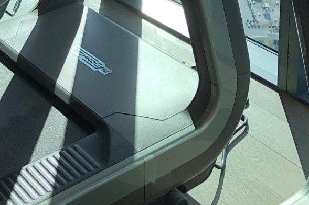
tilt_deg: -8.6
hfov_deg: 24.5
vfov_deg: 14.1
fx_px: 703
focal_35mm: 82
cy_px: -199
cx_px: 72
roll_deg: +0.5
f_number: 1.8
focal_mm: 3.99
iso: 20
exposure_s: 1/565
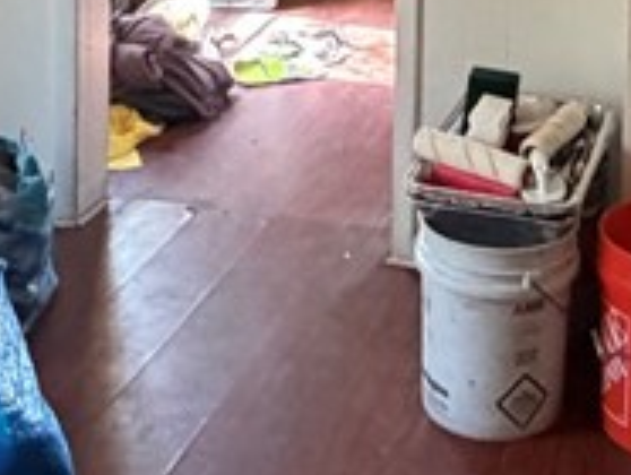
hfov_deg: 25.0
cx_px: 478
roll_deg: -1.1
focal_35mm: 77
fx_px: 1405
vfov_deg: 17.0
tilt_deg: -5.3
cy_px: -271
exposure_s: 1/60
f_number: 2.2
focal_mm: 2.22
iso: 640
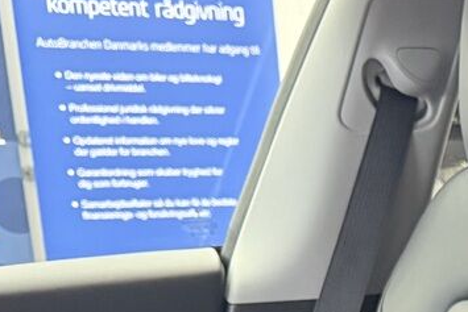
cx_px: 755
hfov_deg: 15.4
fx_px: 1561
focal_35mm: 120
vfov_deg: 10.4
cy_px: 658
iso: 500
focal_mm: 6.76
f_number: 1.78
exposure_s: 1/50
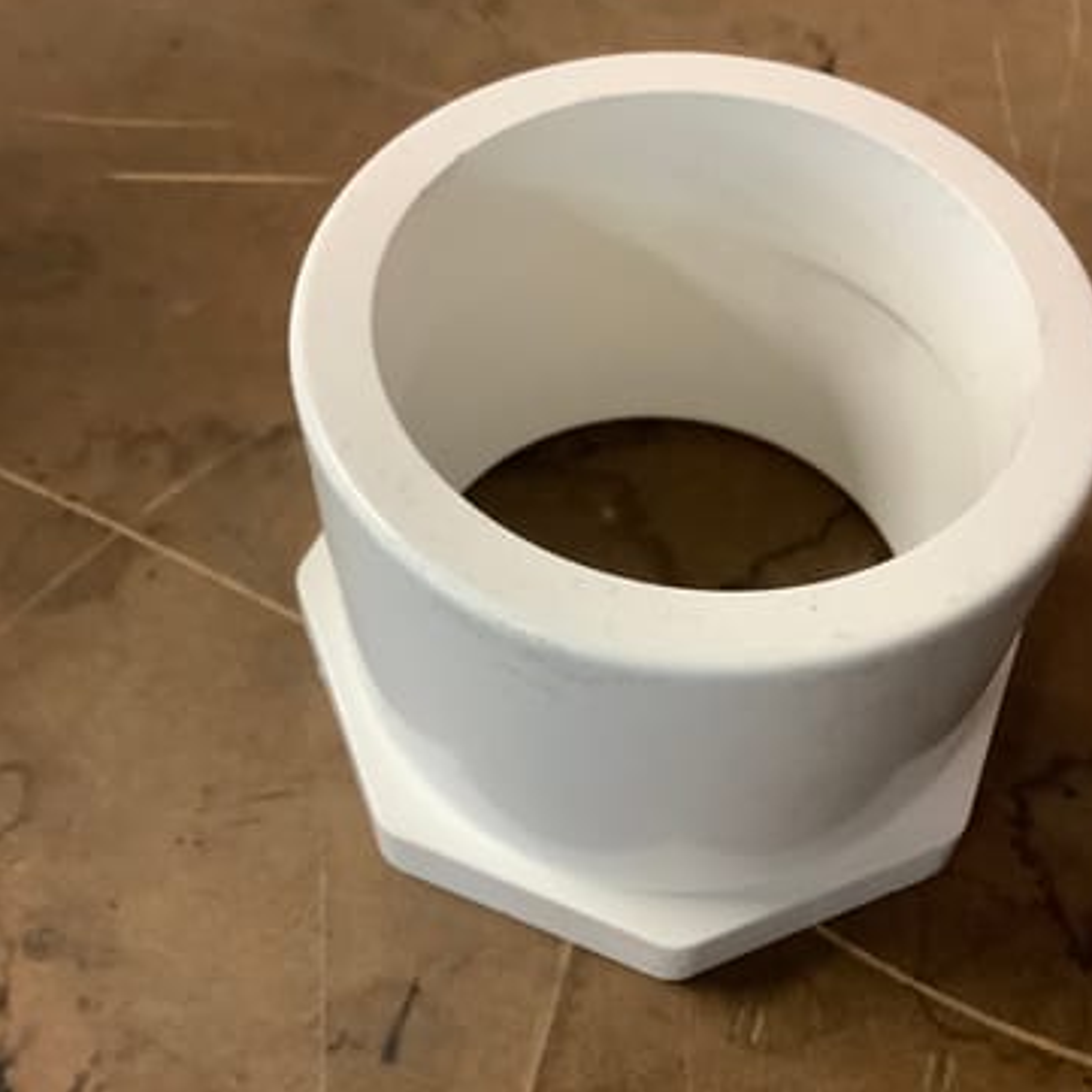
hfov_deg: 43.6
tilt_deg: -55.6
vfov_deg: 43.9
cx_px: 653
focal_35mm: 38
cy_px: 528
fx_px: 1356
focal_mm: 3.3
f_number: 2.4
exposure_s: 1/33
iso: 320
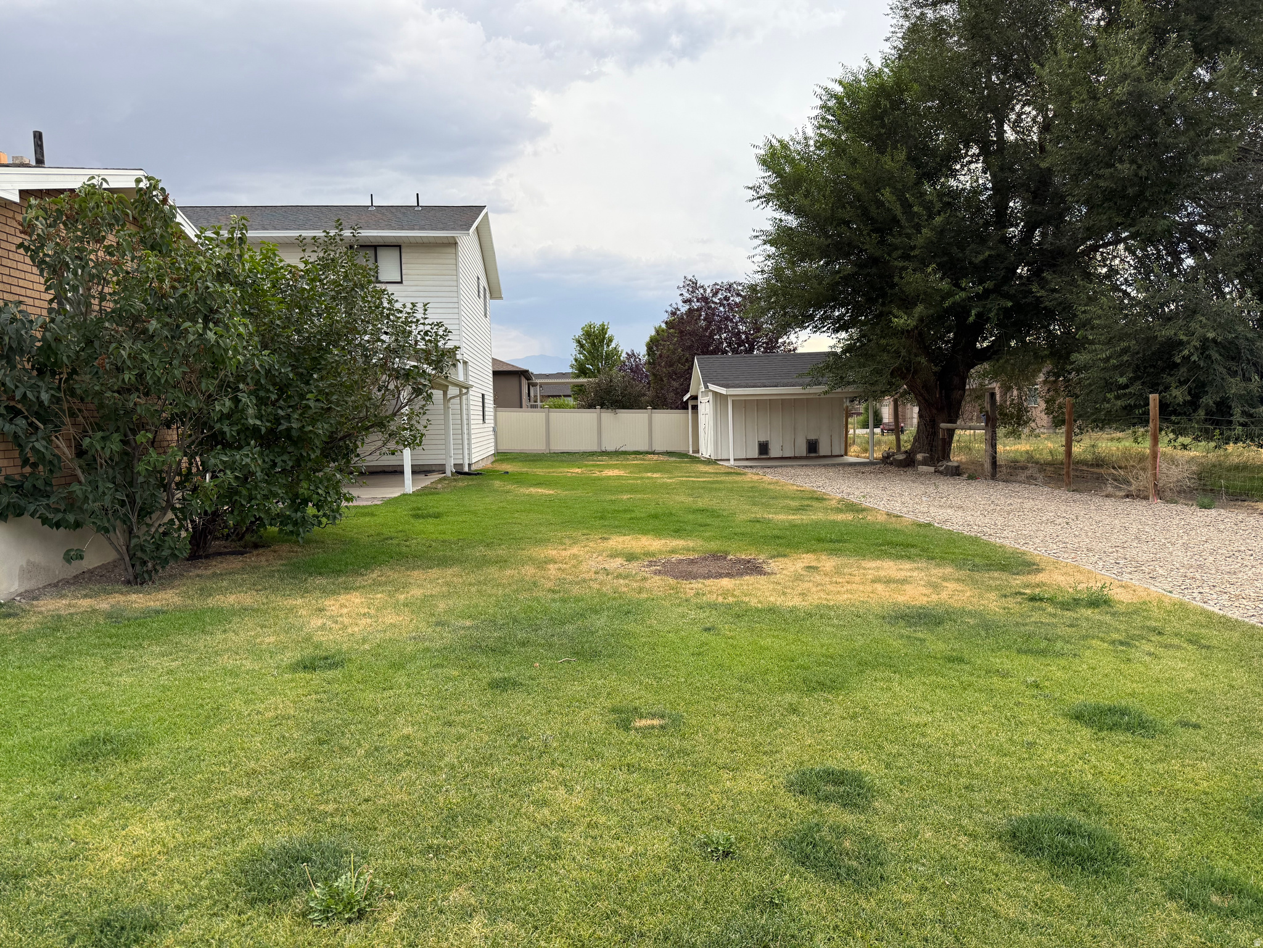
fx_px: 876
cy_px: 474
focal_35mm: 24
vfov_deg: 56.8
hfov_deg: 71.6
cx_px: 632
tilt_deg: -3.1
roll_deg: +1.3
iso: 100
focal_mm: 6.76
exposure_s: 1/840
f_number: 1.78
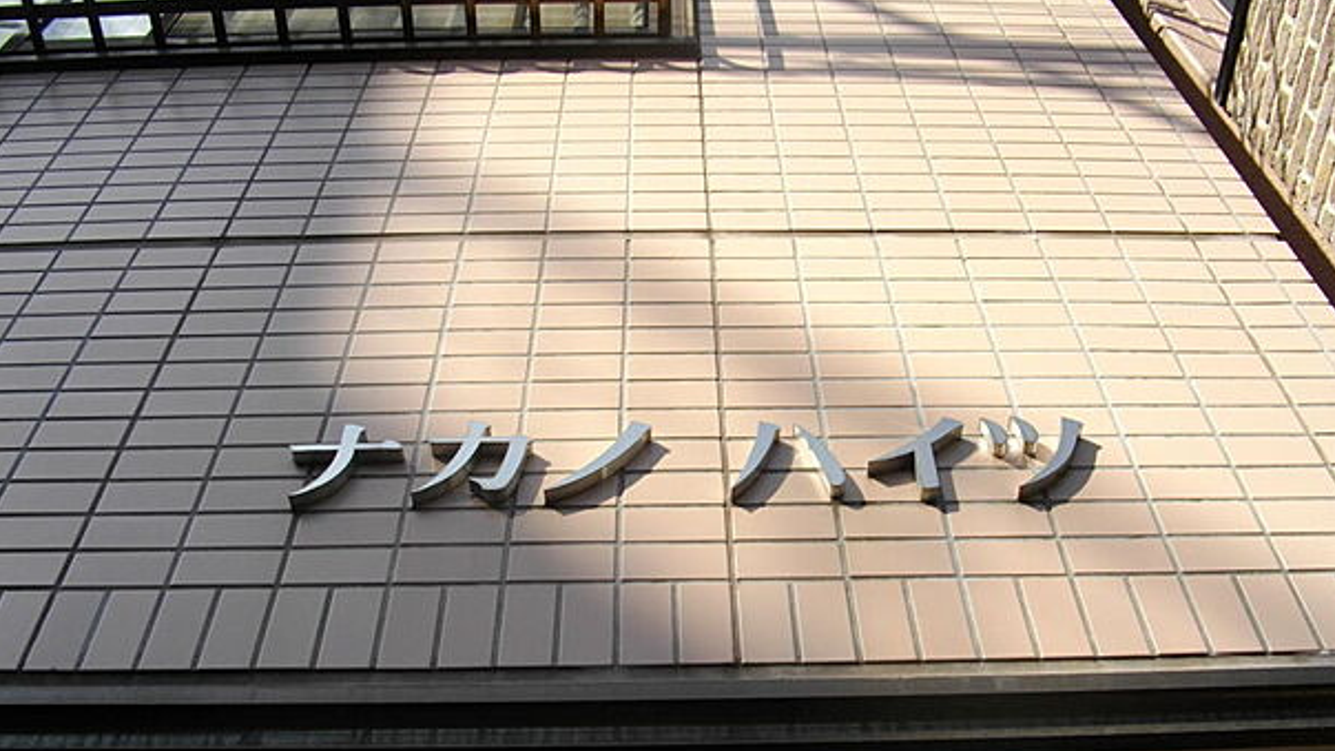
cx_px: 669
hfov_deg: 54.0
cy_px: 461
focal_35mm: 37
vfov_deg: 31.9
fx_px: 1310
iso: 100
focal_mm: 5.7
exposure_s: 1/250
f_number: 5.5
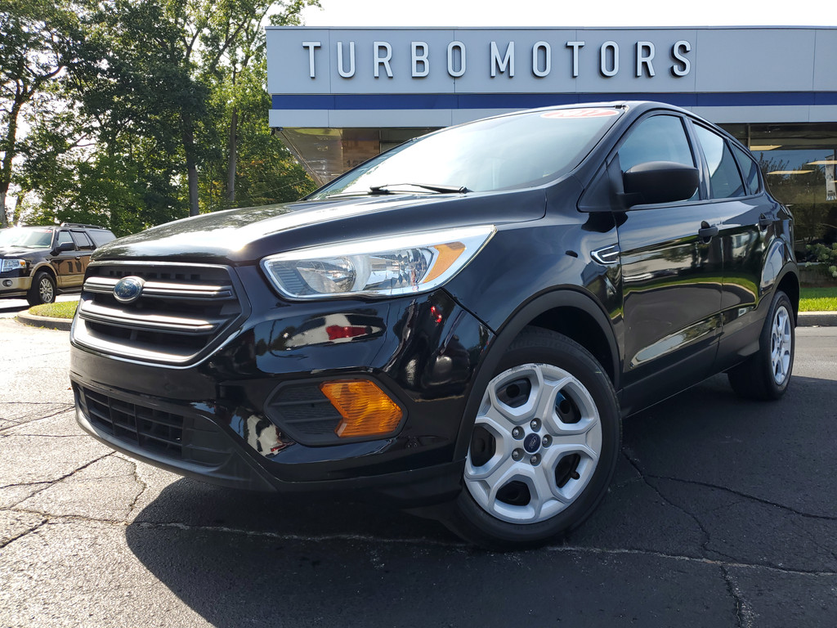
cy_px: 314
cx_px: 418
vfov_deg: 53.1
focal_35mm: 26
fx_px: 629
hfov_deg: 67.3
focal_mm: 4.3
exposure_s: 1/970
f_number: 1.5
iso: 50
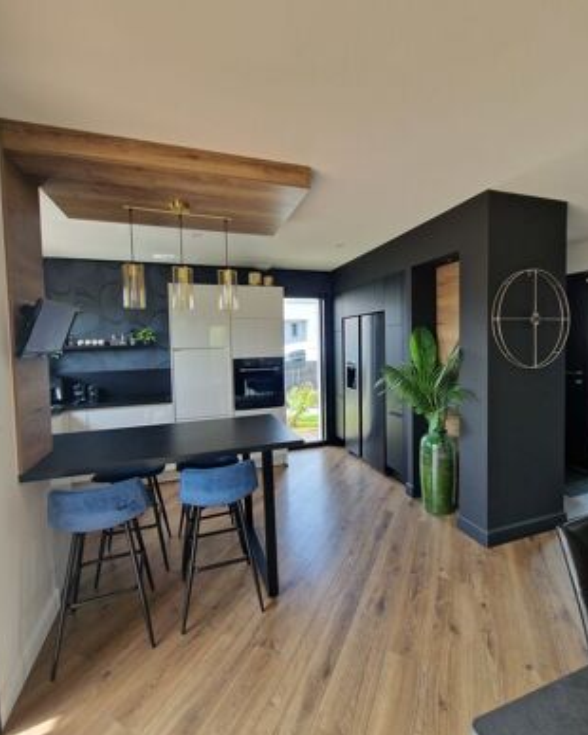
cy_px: 356
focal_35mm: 14
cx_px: 296
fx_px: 304
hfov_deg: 88.0
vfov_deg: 100.6
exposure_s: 1/100
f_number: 2.2
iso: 80
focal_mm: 2.2
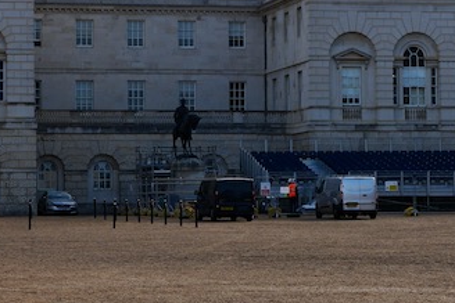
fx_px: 1984
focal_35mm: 157
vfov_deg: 8.7
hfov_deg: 13.1
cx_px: 226
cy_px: 30
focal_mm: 50.3
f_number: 10
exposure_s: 1/200
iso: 100
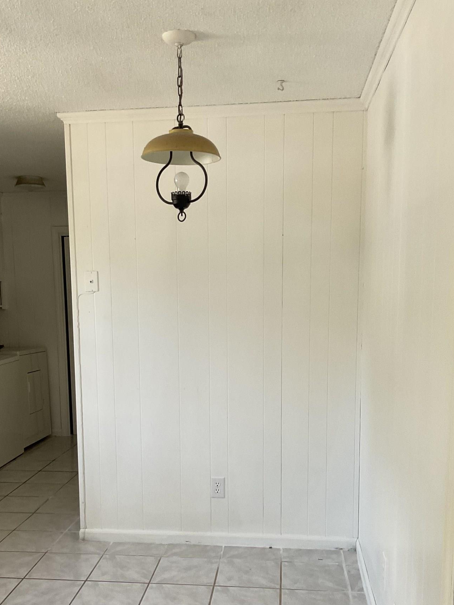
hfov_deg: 36.8
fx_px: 682
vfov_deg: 47.3
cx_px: 202
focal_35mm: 39
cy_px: 390
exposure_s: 1/71
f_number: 1.8
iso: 64
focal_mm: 3
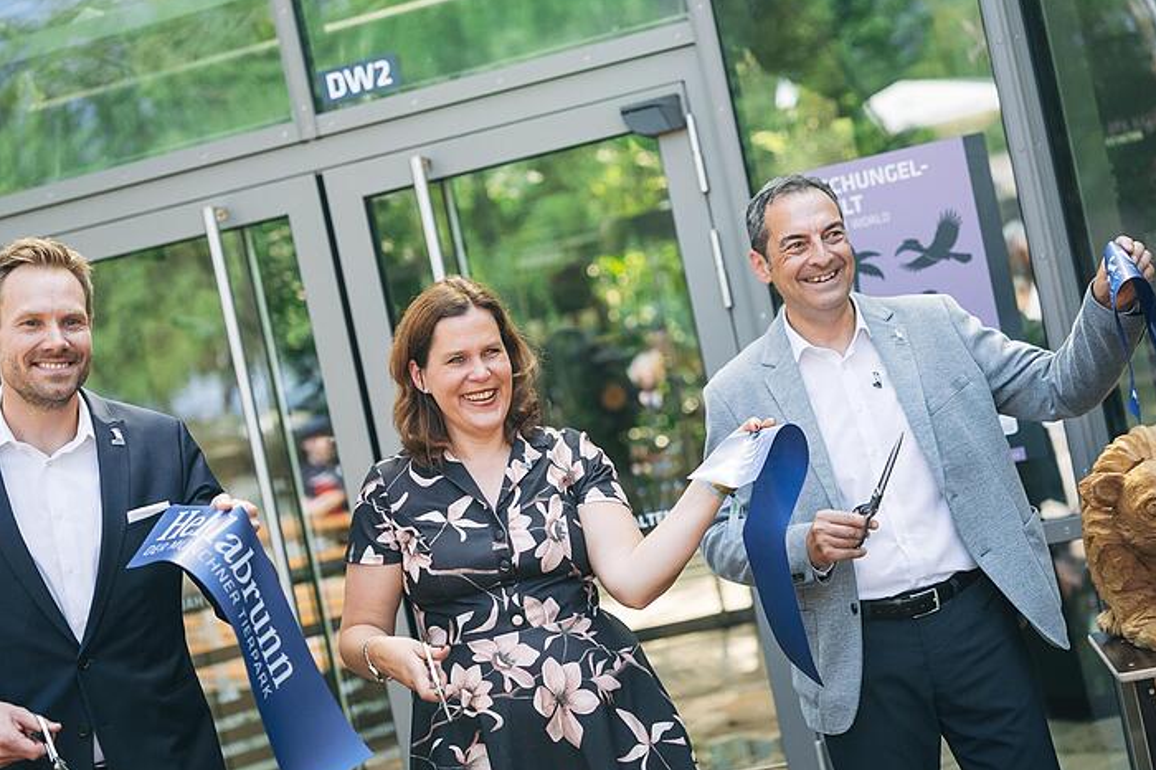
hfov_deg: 34.5
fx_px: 1861
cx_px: 563
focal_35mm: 58
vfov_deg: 23.4
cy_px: 412
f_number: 2
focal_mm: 50
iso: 1250
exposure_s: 1/2000
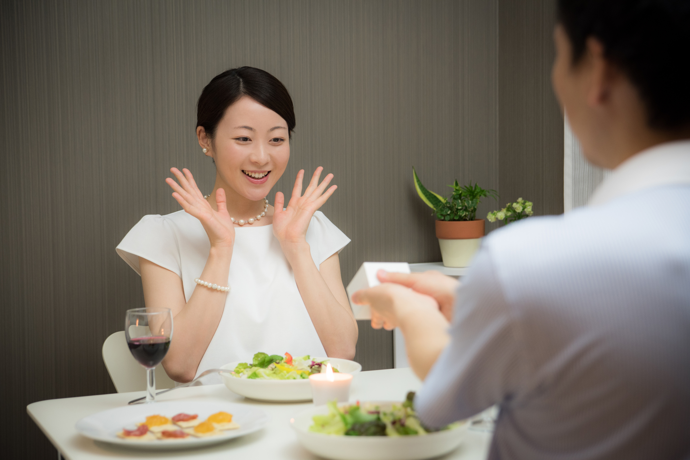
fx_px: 1188
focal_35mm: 62
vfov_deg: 21.9
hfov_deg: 32.4
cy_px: 230
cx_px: 345
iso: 400
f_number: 3.5
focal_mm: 62
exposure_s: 1/50
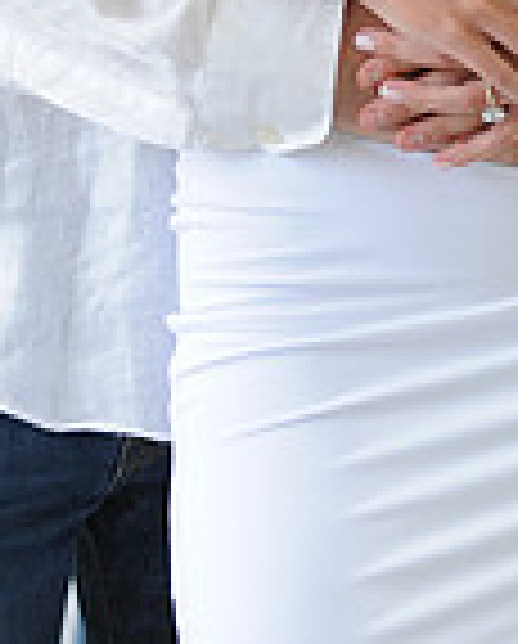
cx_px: 144
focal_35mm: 361
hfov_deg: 4.3
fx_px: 6896
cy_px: -509
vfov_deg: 5.3
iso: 500
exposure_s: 1/100
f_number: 4.5
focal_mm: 95
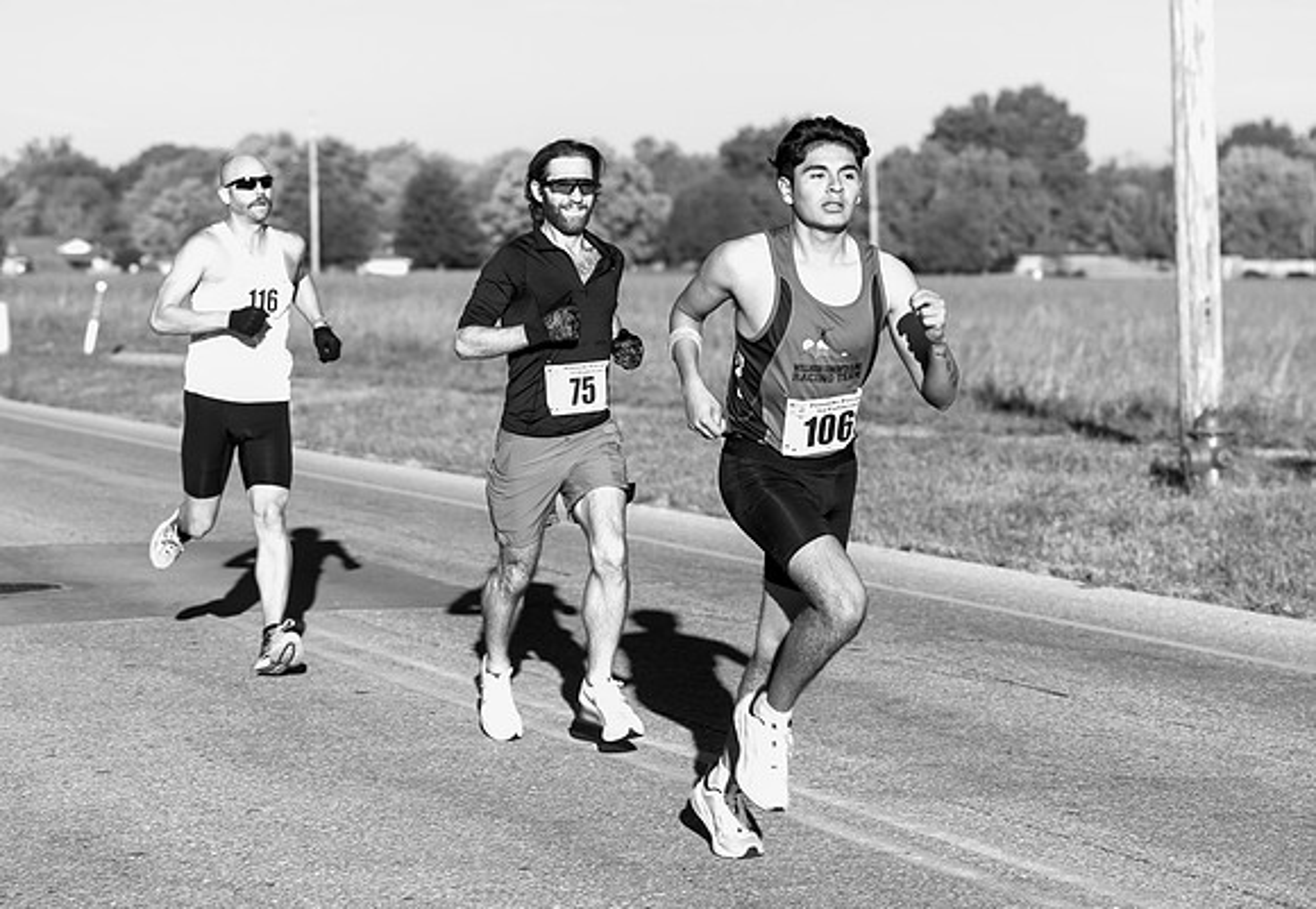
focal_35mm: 99
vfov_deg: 14.1
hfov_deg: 20.4
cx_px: 705
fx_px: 3660
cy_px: 242
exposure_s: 1/400
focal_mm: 62
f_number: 2.8
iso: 160
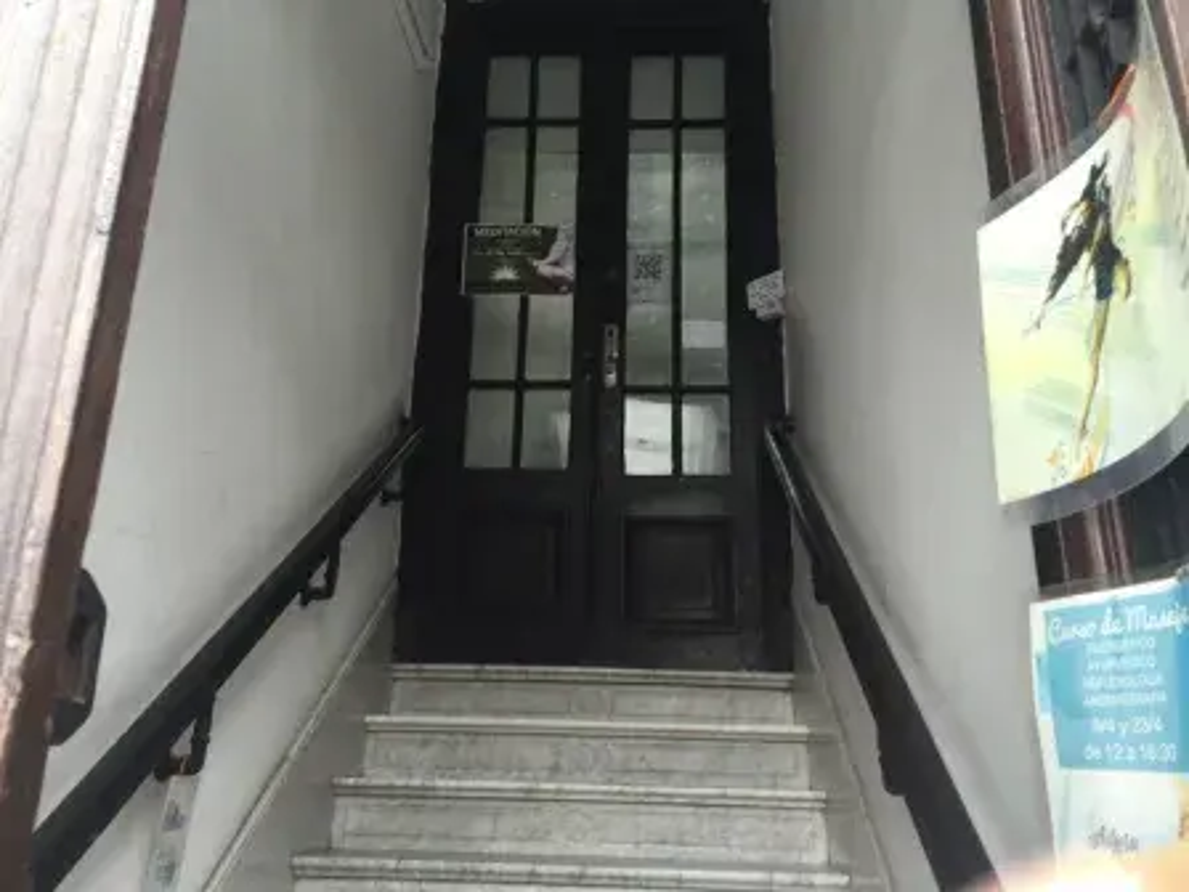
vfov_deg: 48.2
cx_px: 594
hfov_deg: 61.7
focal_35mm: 29
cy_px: 446
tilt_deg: +19.3
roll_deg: -2.1
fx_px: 996
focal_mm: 4.15
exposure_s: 1/50
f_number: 2.2
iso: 32
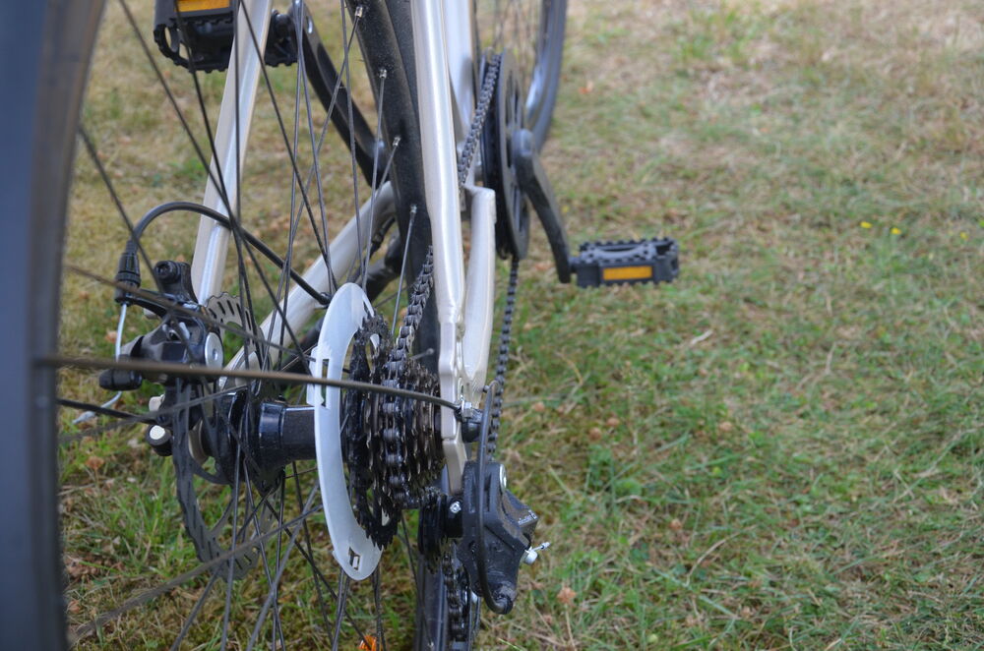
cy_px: 326
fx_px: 1227
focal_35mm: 45
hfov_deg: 43.7
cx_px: 492
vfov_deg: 29.7
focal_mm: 30
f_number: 5.6
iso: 280
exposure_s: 1/125
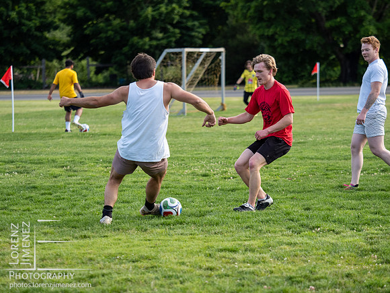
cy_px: 146
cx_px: 195
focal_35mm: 194
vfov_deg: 7.7
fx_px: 2186
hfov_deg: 10.2
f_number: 2.8
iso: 320
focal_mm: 97
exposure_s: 1/1250
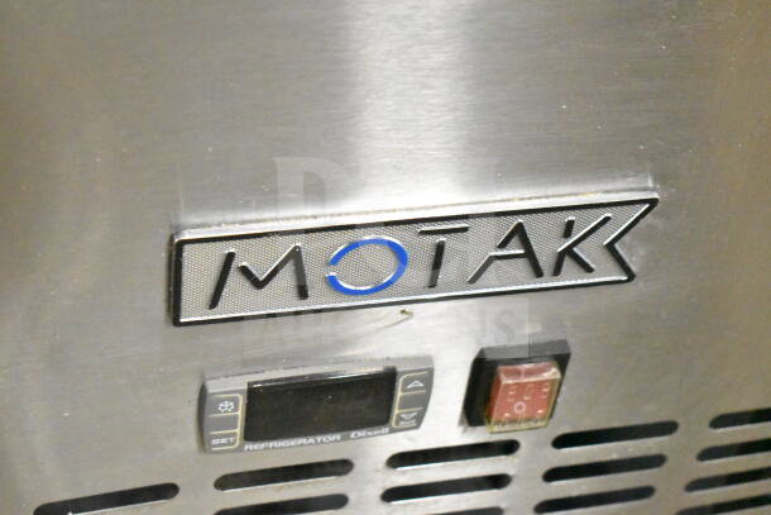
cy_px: 258
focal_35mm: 82
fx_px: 1767
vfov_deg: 16.6
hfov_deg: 24.6
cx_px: 386
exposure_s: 1/100
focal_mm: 55
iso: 22800
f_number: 5.6
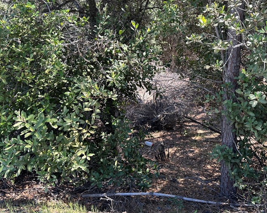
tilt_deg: -20.4
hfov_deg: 52.0
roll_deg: -2.7
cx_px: 175
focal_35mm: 34
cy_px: 91
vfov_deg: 43.2
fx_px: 269
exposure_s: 1/271
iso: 80
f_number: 1.78
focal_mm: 6.86
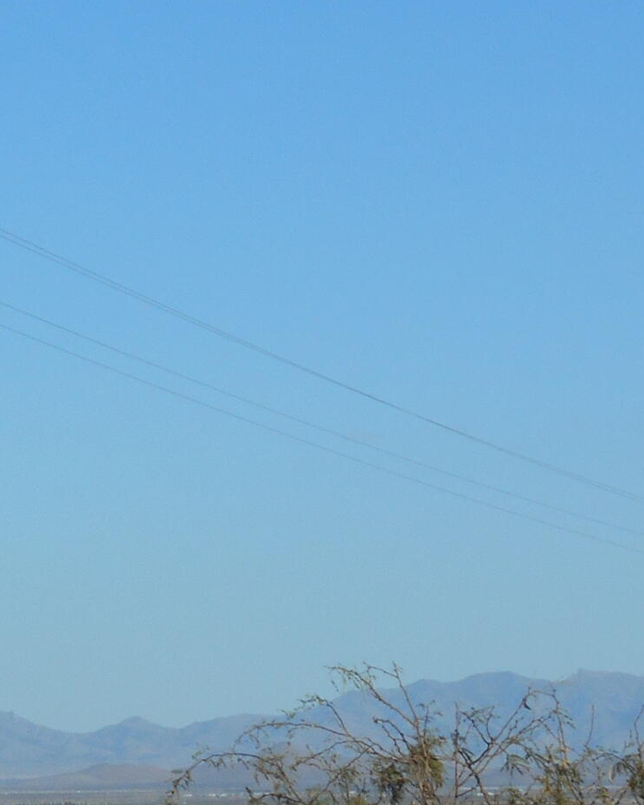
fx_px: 6502
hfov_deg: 5.6
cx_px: -173
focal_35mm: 273
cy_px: 671
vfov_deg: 7.1
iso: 80
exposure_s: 1/640
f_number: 6.3
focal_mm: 15.4
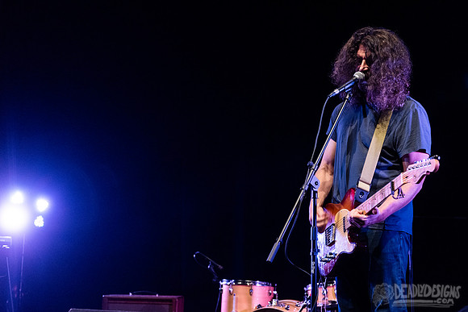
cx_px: 243
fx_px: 735
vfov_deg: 24.0
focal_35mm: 56
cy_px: 149
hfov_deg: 35.3
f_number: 3.2
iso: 2000
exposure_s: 1/125
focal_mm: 48
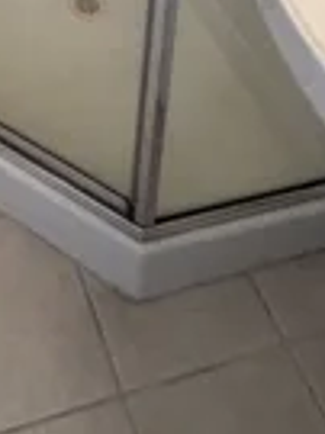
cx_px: -51
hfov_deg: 23.3
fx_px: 727
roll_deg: -0.4
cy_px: -376
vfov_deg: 20.7
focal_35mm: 58
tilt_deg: -16.3
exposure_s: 1/120
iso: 160
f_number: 2.2
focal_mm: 2.22
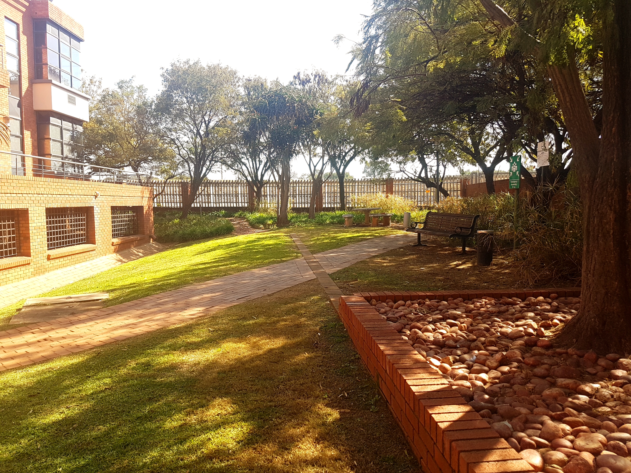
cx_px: 316
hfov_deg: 67.3
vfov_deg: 53.1
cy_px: 236
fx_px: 474
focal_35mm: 26
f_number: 1.7
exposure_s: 1/472
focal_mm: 4.2
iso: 40
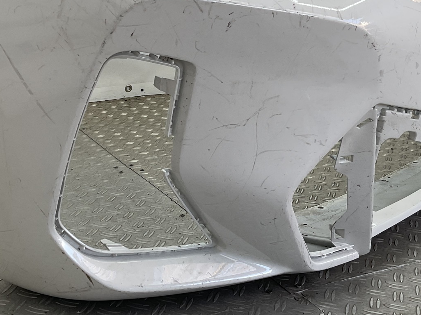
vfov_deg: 25.5
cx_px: 173
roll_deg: -2.5
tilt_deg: -15.0
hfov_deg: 33.7
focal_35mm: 57
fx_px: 693
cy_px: 102
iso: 16
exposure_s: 1/136
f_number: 1.8
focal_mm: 3
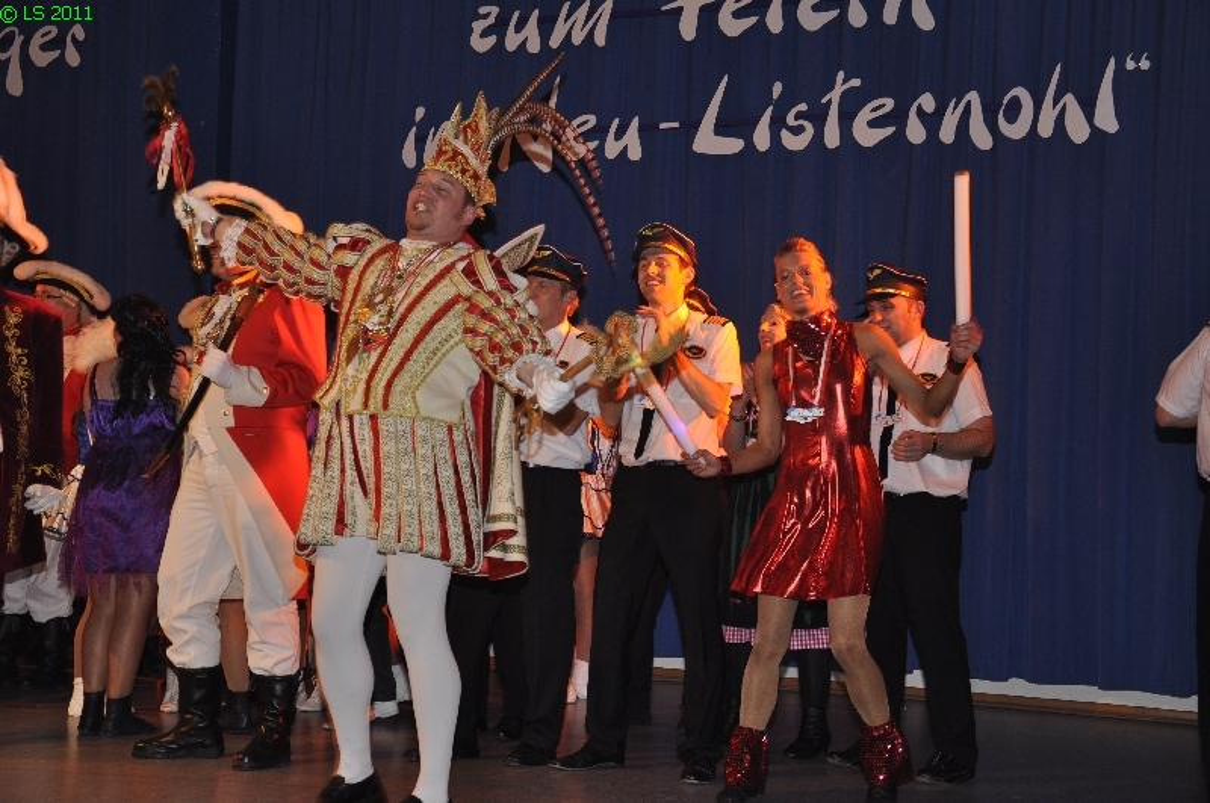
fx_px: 1913
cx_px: 605
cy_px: 402
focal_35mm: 57
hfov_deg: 35.1
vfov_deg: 23.7
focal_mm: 38
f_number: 5
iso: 400
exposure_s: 1/60
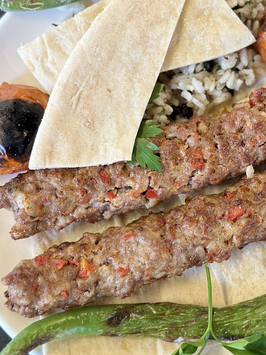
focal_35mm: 78
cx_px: 180
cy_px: 136
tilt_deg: -79.3
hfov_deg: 18.8
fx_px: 799
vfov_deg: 25.0
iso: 160
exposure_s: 1/50
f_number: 1.78
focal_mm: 6.86
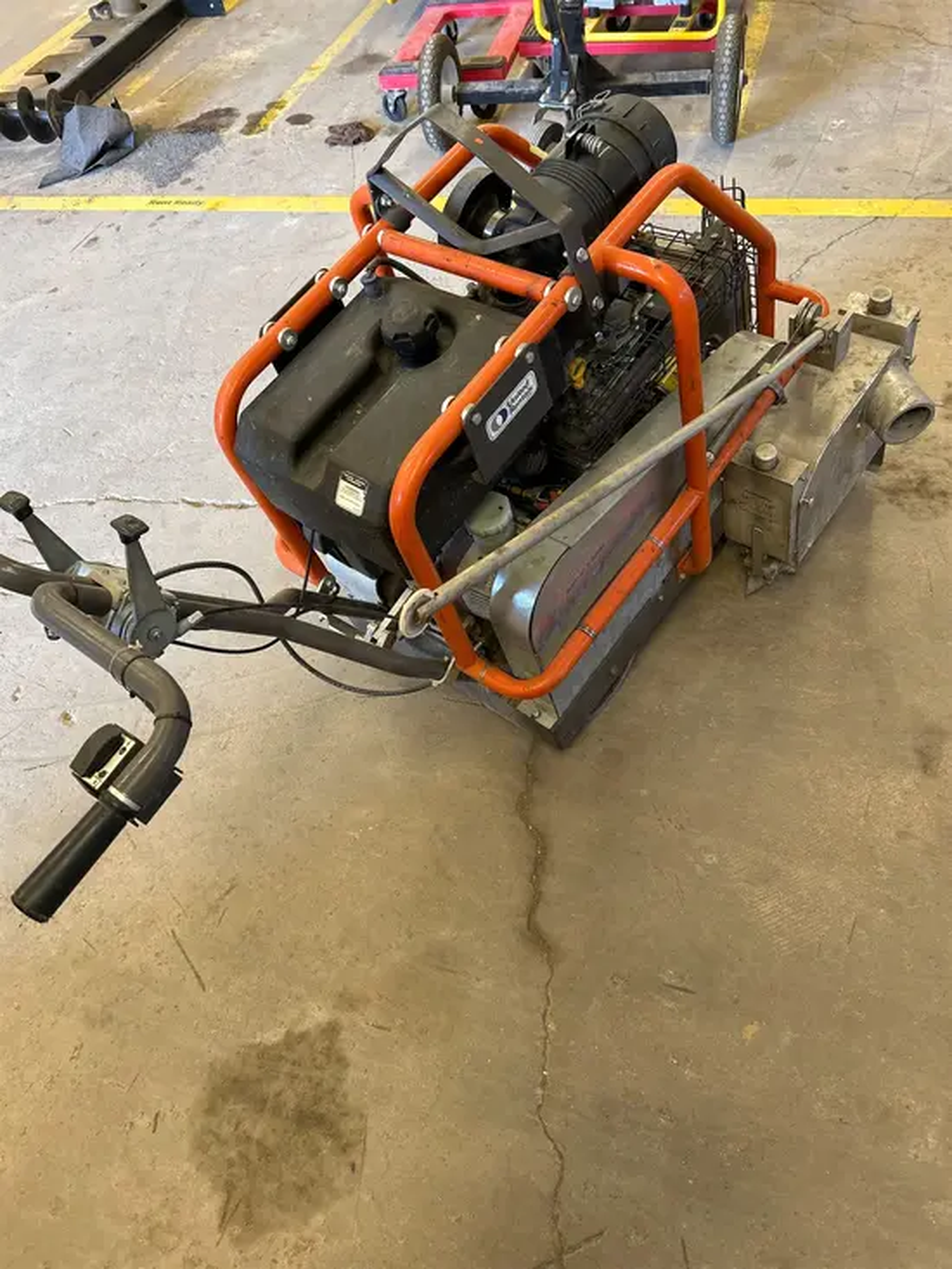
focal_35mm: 26
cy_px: 634
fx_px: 953
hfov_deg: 53.1
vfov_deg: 67.3
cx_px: 476
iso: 200
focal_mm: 5.7
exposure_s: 1/60
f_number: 1.5
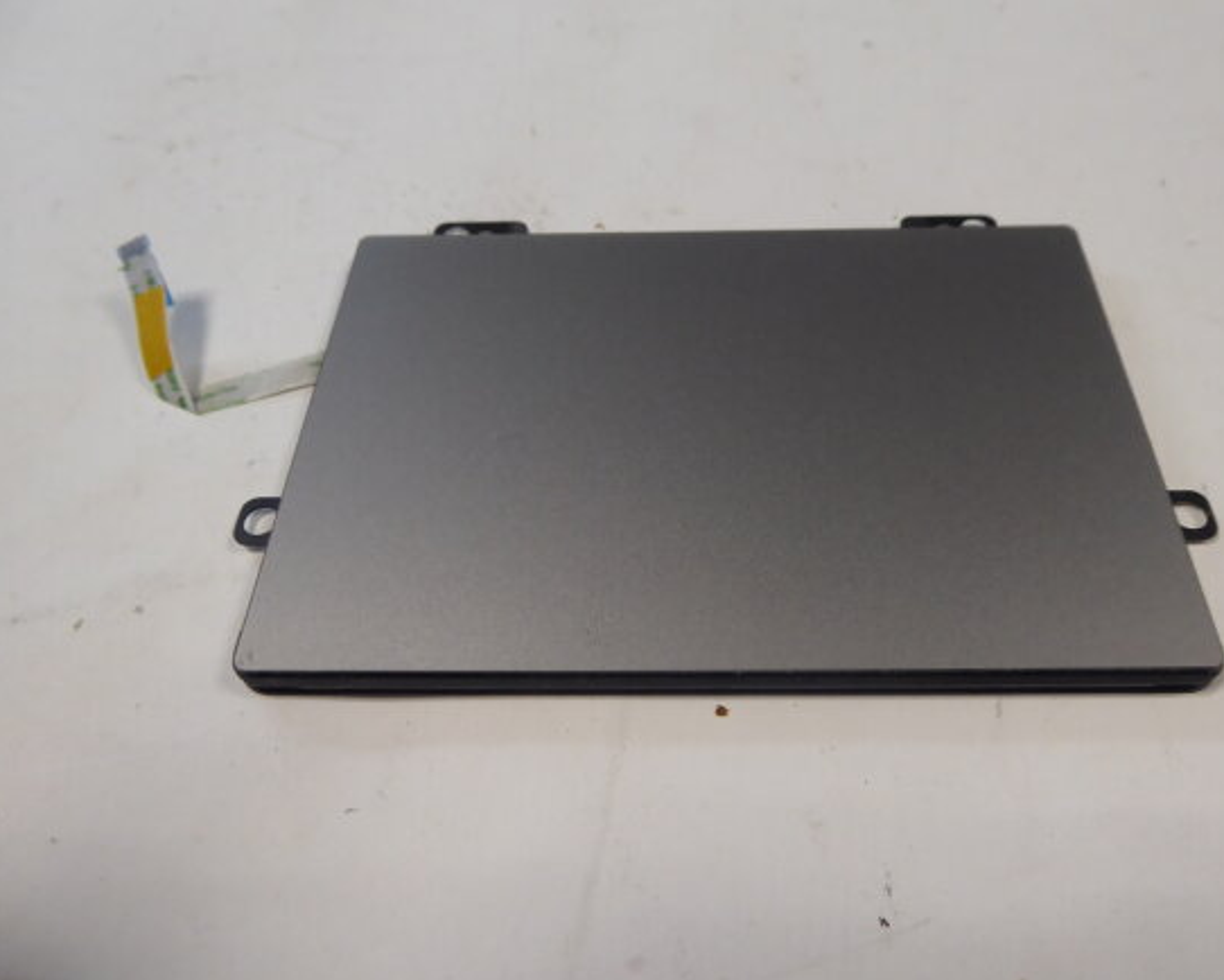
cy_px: 504
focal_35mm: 27
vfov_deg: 53.2
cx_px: 668
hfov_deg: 63.9
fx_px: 978
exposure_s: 1/60
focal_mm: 4.3
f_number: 3.3
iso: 250
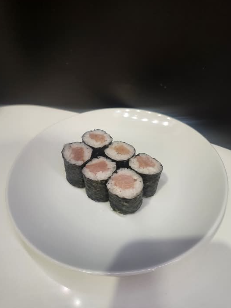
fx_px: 214
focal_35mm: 24
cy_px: 156
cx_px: 116
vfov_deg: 71.6
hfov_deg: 56.8
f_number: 1.8
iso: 400
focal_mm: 5.54
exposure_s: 1/100
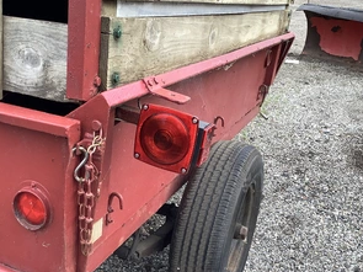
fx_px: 440
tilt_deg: -27.9
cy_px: 155
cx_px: 123
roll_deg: -2.2
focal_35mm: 42
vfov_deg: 34.3
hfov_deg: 44.2
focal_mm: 3.3
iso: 40
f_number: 2.4
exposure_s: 1/120
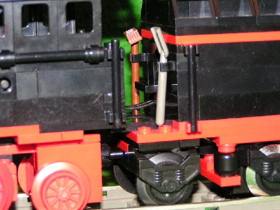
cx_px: 140
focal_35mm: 125
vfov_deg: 11.9
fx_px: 1011
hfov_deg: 15.8
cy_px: 105
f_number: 3.5
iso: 200
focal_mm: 19.1
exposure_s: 1/125
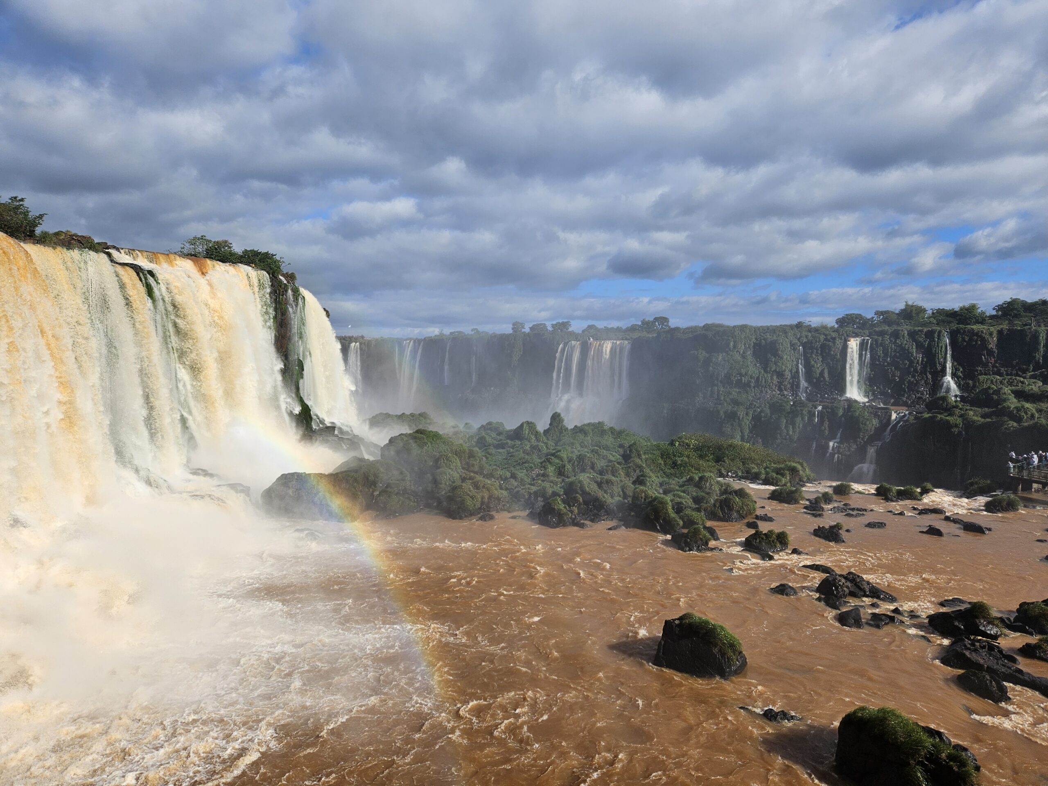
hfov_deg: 73.9
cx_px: 524
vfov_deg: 58.9
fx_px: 696
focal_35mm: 23
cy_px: 393
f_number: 1.8
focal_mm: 5.4
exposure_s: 1/3255
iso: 25
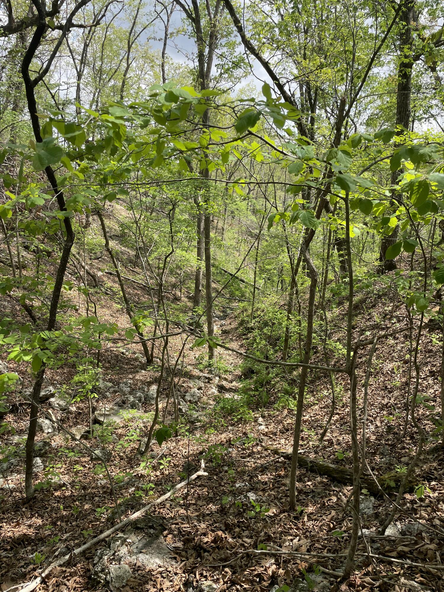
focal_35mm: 26
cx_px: 222
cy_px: 296
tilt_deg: -14.4
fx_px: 445
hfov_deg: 53.1
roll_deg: -2.0
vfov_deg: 67.3
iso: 32
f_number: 1.6
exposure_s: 1/1289
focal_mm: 4.2
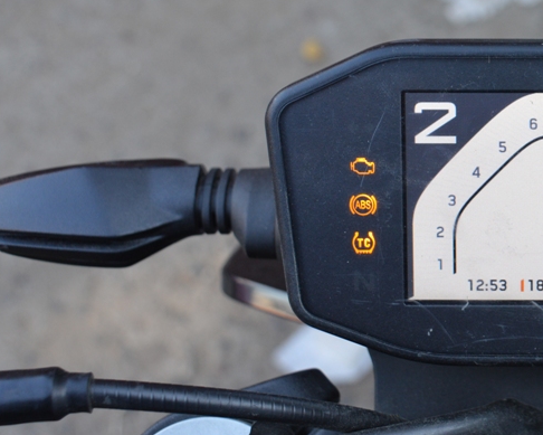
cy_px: 105
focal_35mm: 83
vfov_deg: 18.4
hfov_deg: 22.1
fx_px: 1334
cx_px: 553
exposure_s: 1/125
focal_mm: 28
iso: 360
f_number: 5.6
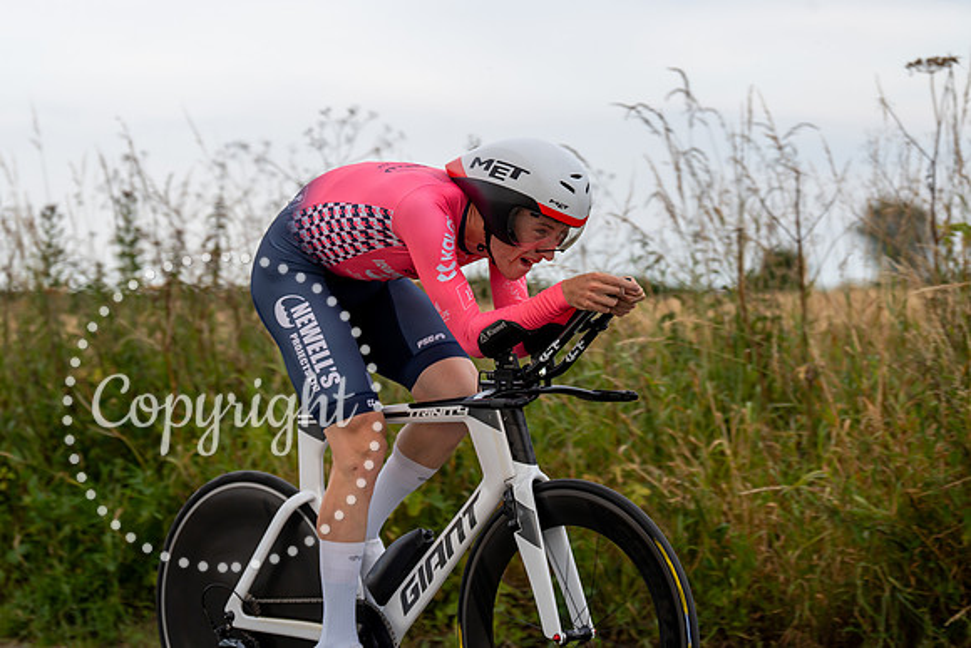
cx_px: 486
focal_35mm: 101
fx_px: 2725
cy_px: 324
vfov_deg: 13.6
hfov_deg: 20.2
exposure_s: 1/1000
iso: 250
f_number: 3.2
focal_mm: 101
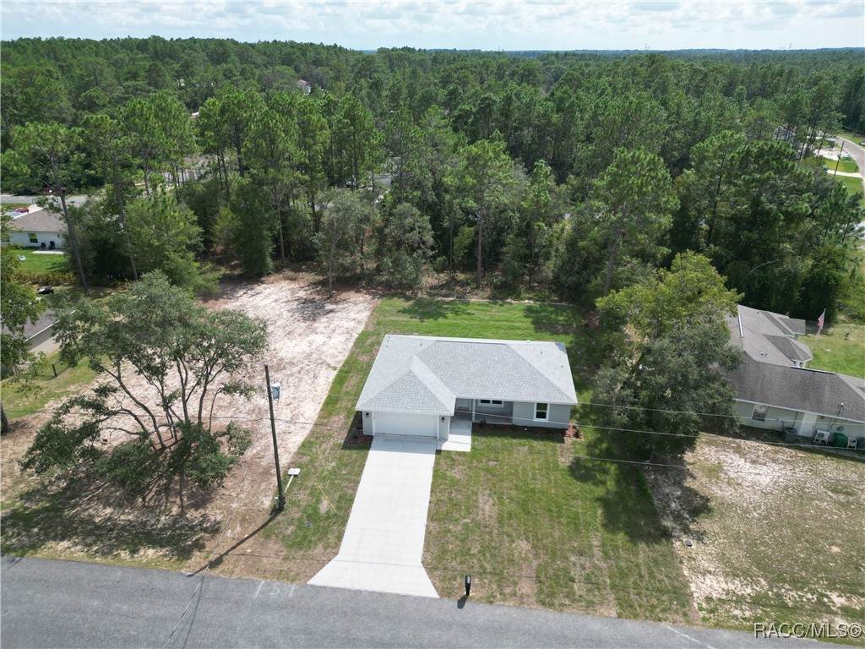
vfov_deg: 56.8
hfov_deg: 71.6
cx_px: 432
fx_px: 600
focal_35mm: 24
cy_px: 324
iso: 200
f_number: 1.7
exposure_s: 1/3200
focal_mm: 6.72
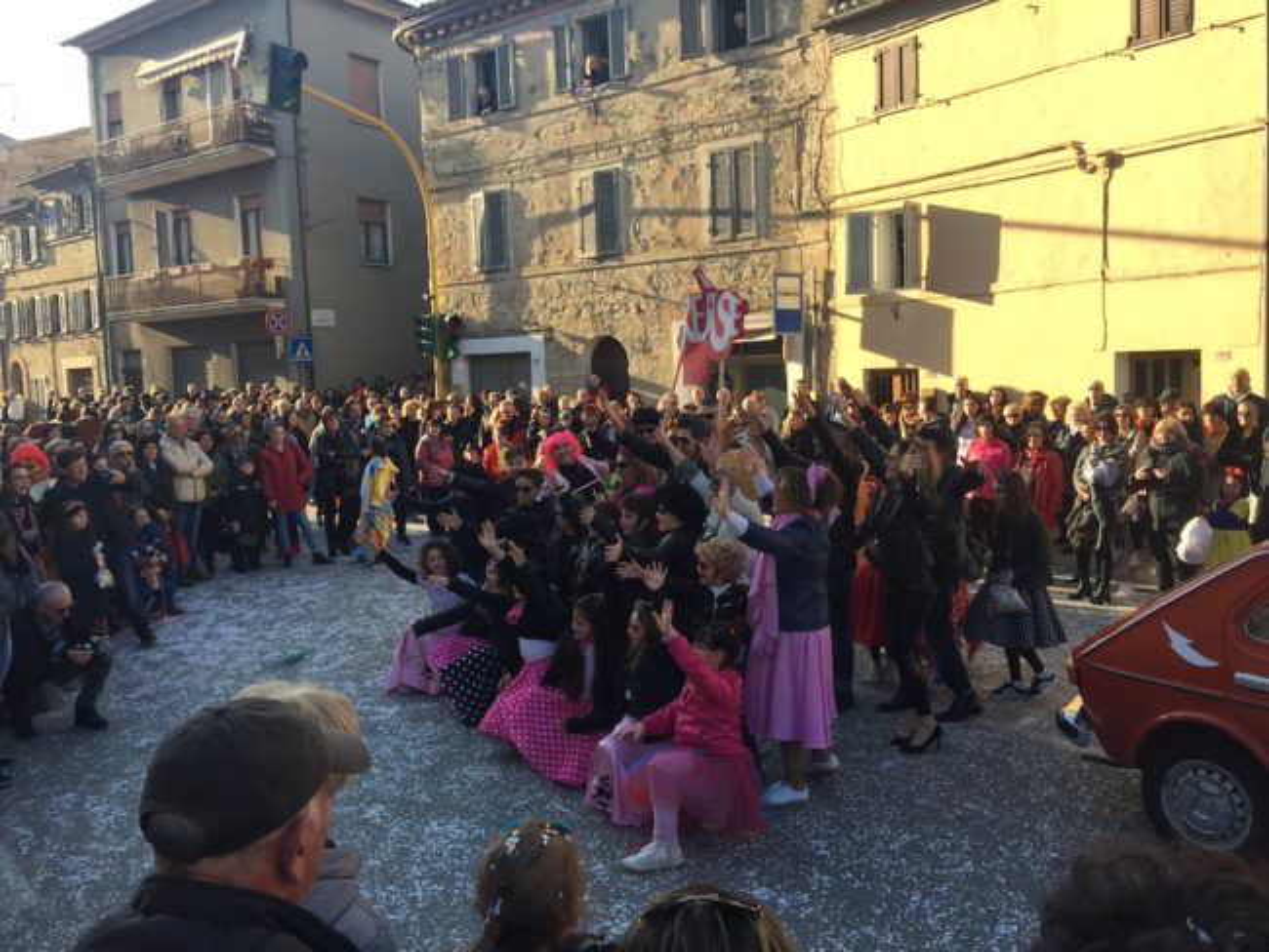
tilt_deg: -7.0
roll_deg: +0.5
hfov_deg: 61.6
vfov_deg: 48.3
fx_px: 1064
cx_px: 634
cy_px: 476
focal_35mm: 29
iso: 32
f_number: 2.2
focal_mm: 4.15
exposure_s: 1/507
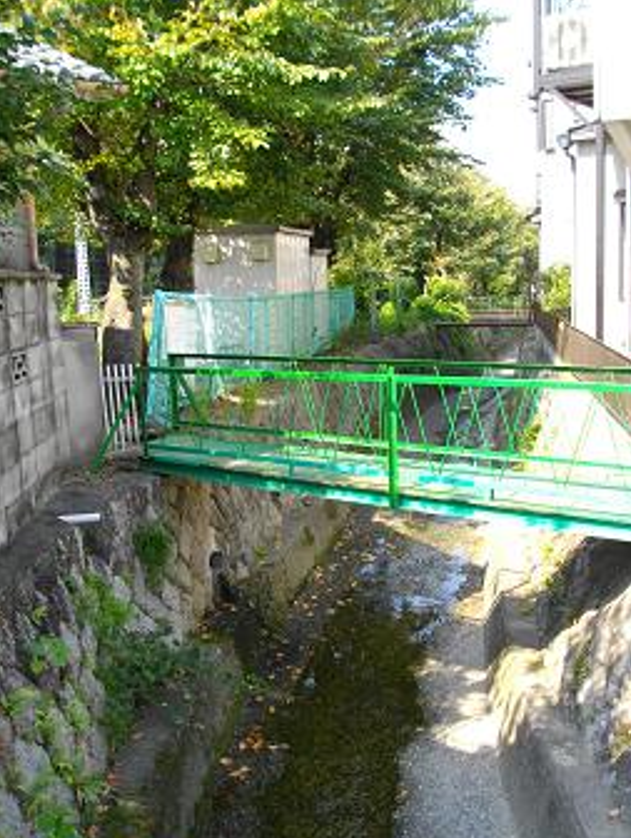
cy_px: 473
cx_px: 359
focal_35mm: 37
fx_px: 897
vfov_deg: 49.9
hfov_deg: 38.7
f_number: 2.9
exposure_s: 1/200
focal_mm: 5.7
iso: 100
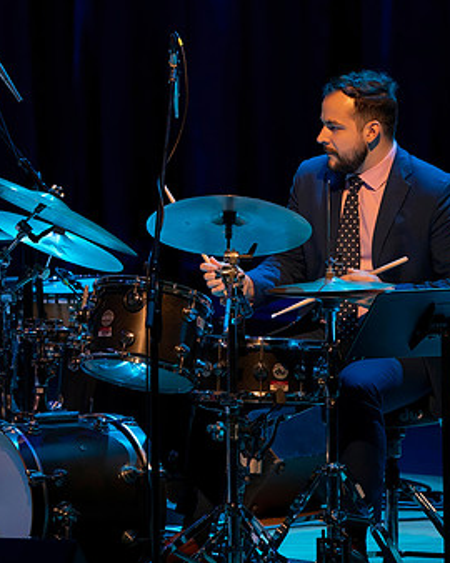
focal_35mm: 693
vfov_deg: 2.8
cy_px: 357
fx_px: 11547
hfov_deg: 2.2
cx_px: -21
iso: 3200
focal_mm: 339
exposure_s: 1/250
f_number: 5.6
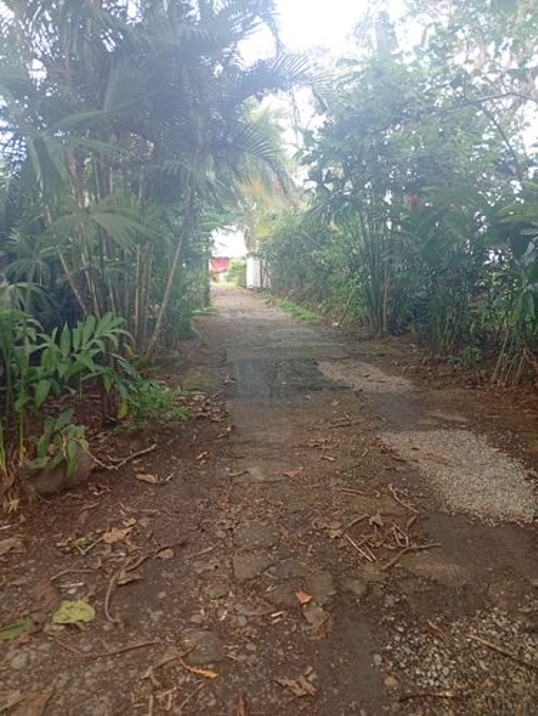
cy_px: 358
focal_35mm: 27
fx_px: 559
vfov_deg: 65.3
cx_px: 269
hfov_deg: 51.4
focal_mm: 3.98
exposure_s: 1/33.3
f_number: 1.8
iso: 178
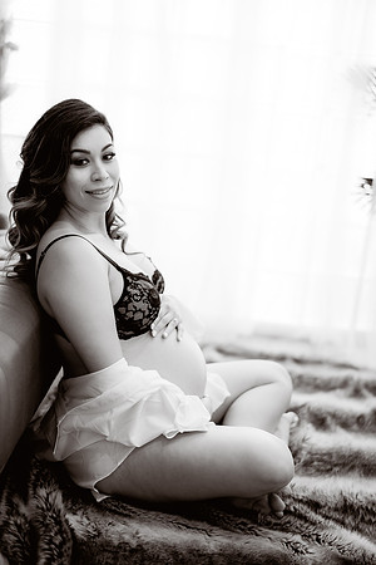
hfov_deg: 27.0
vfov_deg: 39.6
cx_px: 188
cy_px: 282
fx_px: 783
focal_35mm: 50
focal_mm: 50
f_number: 1.4
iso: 125
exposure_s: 1/125
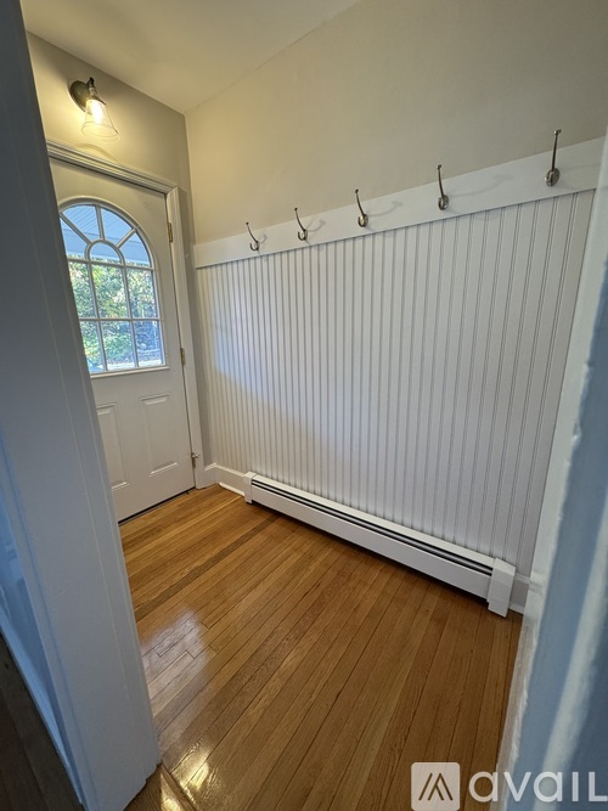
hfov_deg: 85.7
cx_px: 304
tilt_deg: -14.5
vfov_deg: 102.1
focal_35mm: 14
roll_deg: +0.9
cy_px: 406
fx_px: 328
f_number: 2.2
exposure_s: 1/120
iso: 250
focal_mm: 2.22
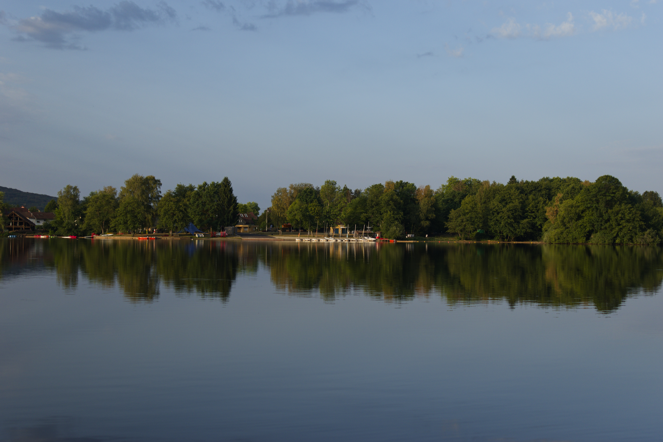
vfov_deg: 25.8
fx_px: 967
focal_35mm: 52
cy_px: 221
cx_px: 332
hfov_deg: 37.9
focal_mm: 35
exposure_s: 1/4000
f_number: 2
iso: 100
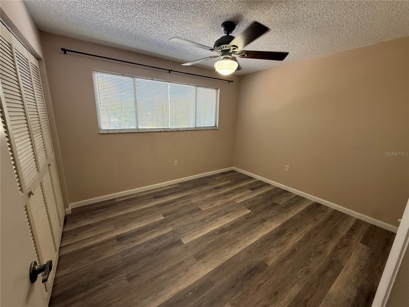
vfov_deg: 85.7
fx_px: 165
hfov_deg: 102.1
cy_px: 154
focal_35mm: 14
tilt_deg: -12.0
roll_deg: -0.9
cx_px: 204
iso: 125
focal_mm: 2.22
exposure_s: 1/99
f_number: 2.2
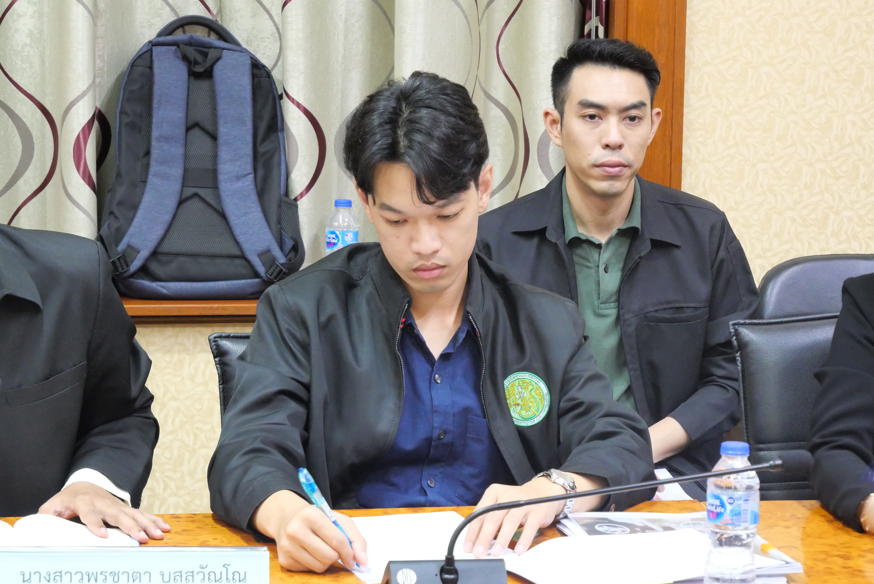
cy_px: 292
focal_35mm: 103
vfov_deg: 13.3
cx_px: 437
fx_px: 2502
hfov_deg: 19.8
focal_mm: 50
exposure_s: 1/13
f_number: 5.6
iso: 3200
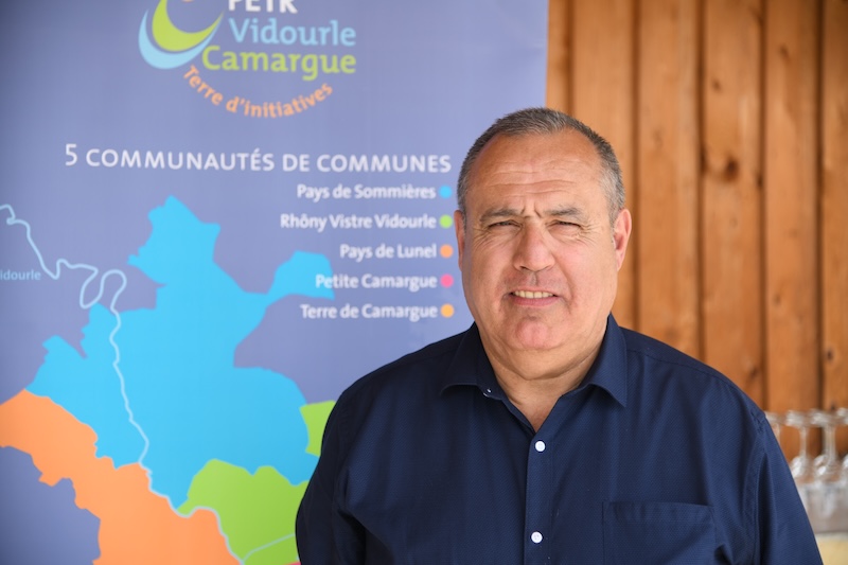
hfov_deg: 30.5
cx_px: 424
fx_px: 1554
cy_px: 282
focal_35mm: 66
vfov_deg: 20.6
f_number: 4
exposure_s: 1/160
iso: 64
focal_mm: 66
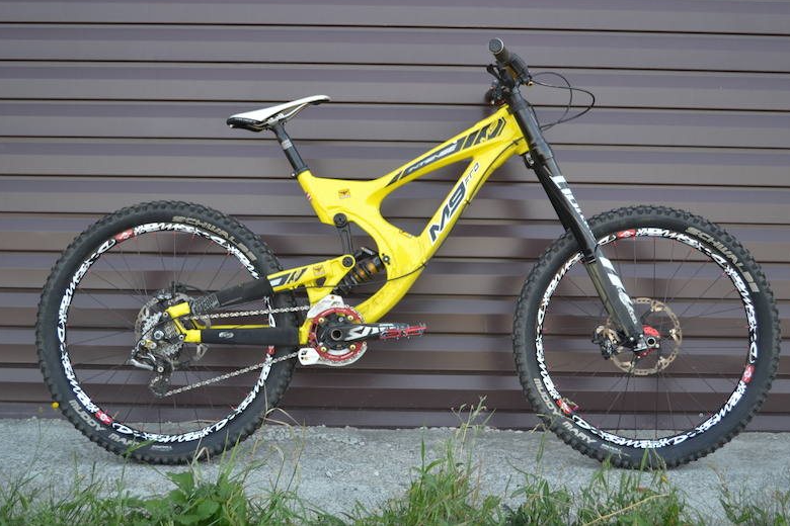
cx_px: 399
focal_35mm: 40
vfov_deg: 33.4
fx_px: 878
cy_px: 258
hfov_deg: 48.5
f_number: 4.2
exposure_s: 1/60
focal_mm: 26
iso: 100
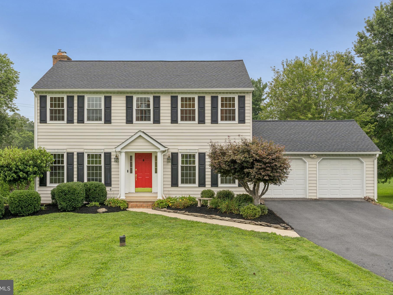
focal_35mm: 38
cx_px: 187
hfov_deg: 49.0
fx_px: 431
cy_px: 148
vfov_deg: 37.7
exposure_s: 1/125
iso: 250
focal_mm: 35
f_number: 8
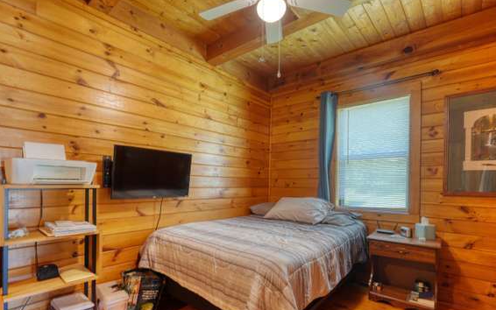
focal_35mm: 18
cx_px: 248
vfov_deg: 64.4
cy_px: 187
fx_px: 243
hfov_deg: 91.1
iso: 100
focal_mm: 10
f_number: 9
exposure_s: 1
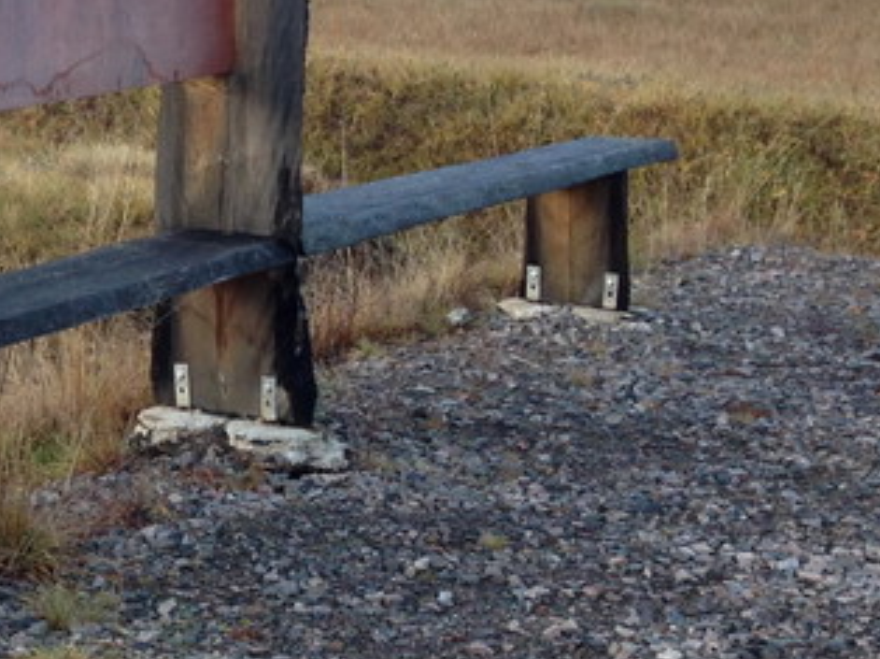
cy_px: 193
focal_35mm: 101
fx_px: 2566
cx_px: -325
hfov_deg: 17.9
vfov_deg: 14.6
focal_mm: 4.12
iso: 50
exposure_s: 1/120
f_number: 2.4
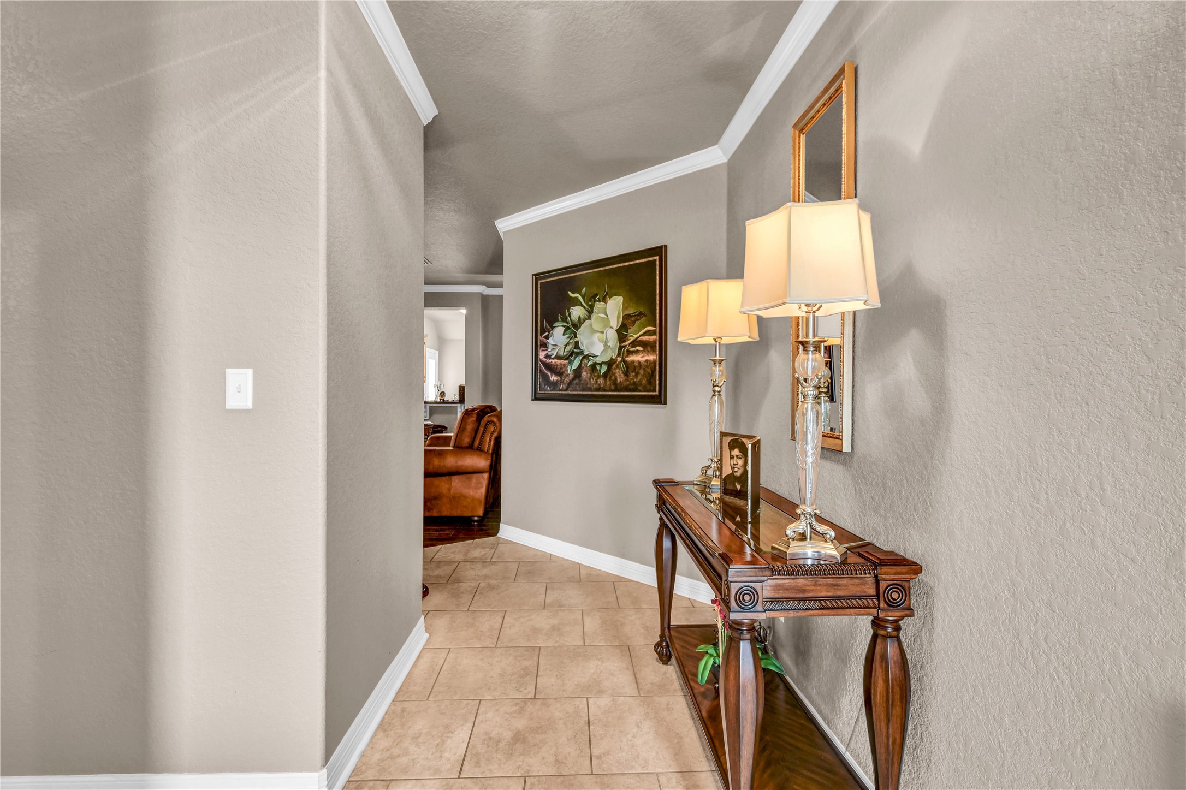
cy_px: 395
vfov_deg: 77.3
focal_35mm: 15
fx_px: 494
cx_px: 593
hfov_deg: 100.4
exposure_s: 1/2
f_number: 7.1
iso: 100
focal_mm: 10
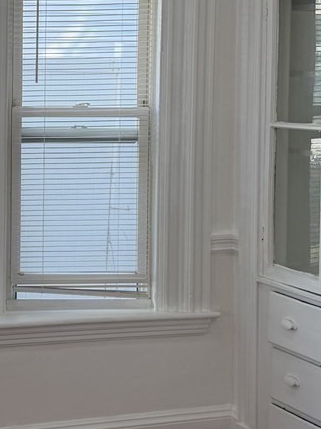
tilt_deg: -4.4
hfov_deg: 16.6
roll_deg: -0.1
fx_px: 1065
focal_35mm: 86
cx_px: -28
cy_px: 139
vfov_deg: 22.7
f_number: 1.78
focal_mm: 6.76
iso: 80
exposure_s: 1/243
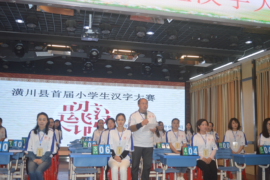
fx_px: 303
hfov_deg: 48.0
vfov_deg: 32.9
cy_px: 90
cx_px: 135
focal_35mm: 40
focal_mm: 27
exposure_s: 1/125
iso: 250
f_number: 4
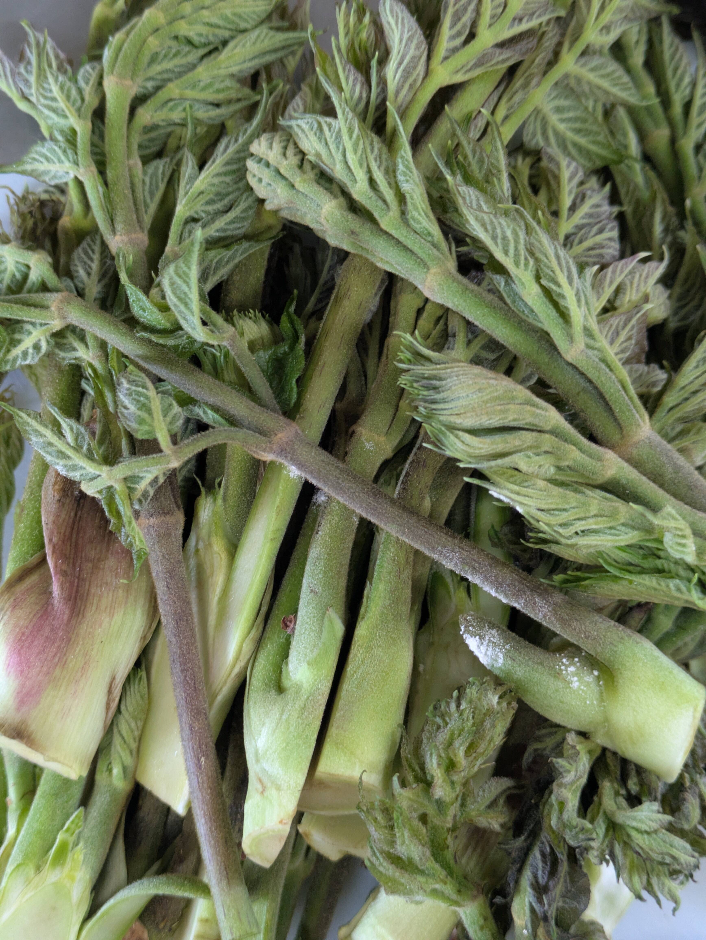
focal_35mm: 51
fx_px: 1386
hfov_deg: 28.6
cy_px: 470
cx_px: 353
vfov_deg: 37.5
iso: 270
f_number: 1.89
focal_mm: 5.43
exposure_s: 1/100
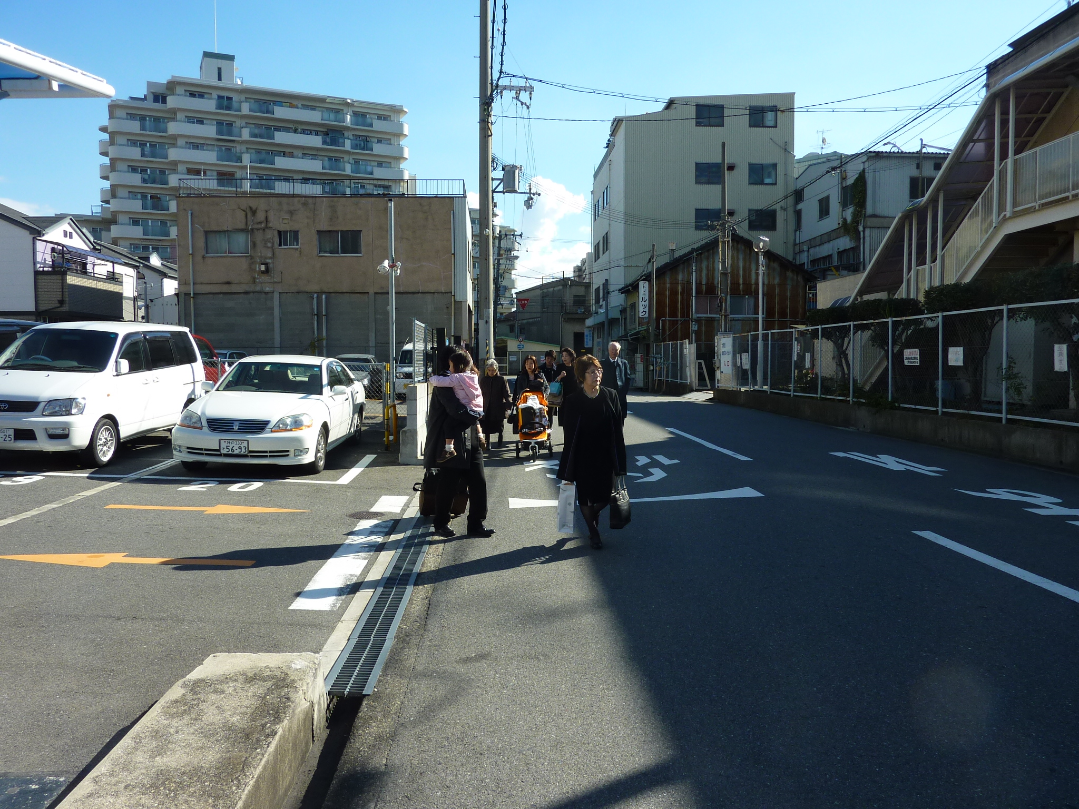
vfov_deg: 54.9
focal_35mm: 25
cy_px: 404
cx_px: 540
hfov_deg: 69.4
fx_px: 779
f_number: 4
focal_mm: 4.1
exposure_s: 1/400
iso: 80
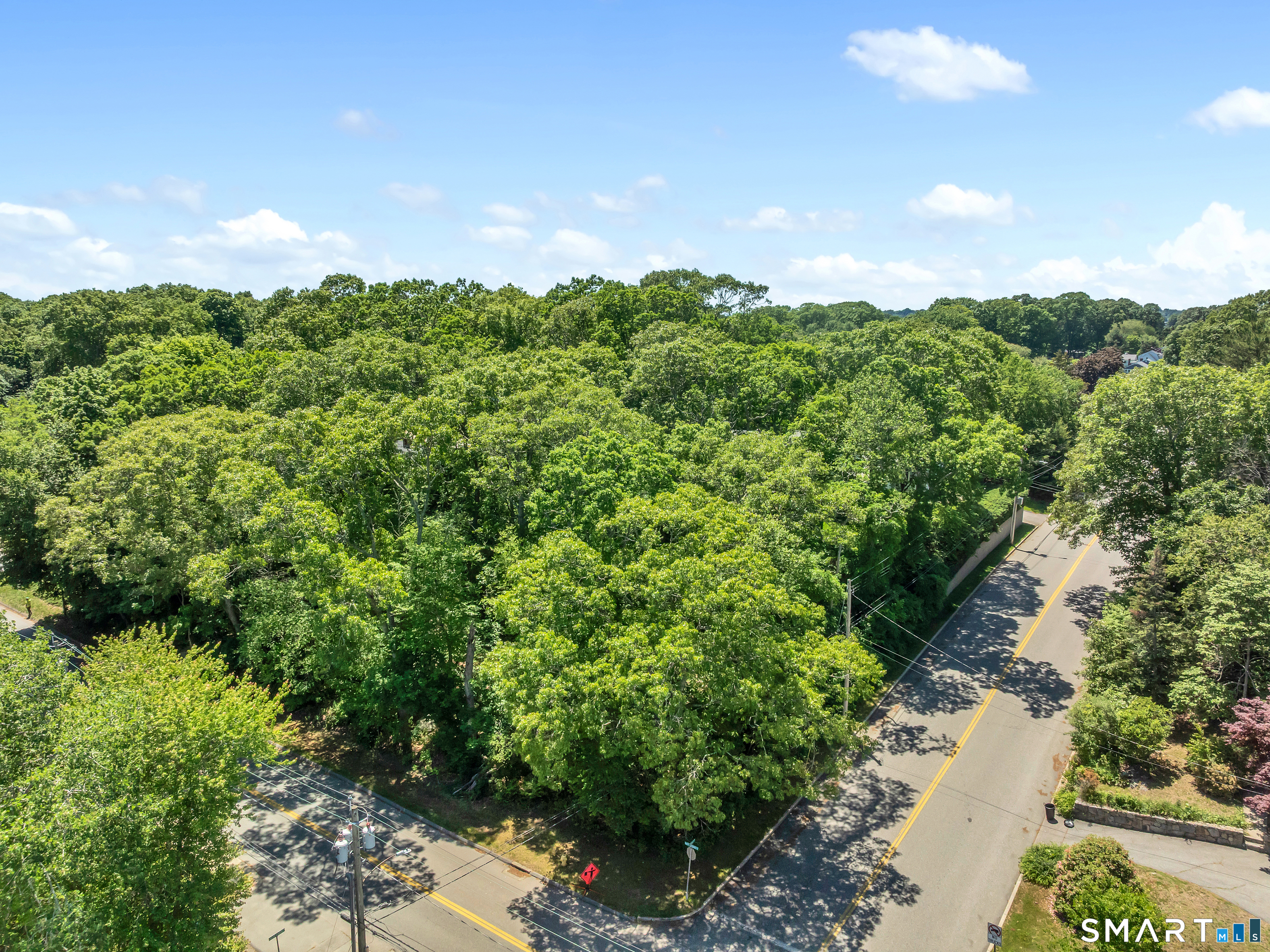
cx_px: 635
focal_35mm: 24
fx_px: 880
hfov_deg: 71.6
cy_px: 476
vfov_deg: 56.8
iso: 200
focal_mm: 12.29
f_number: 9
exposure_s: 1/60
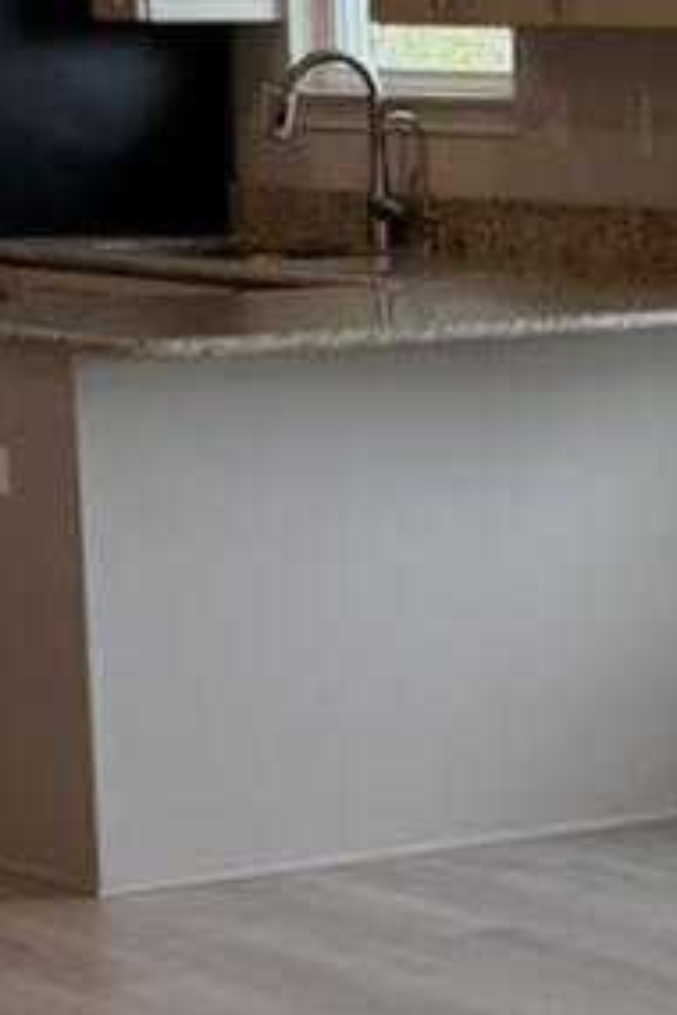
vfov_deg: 11.7
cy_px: 705
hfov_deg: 7.6
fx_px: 4936
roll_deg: +1.2
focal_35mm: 175
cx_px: 1244
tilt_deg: -9.7
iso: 100
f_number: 1.78
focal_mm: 6.76
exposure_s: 1/184
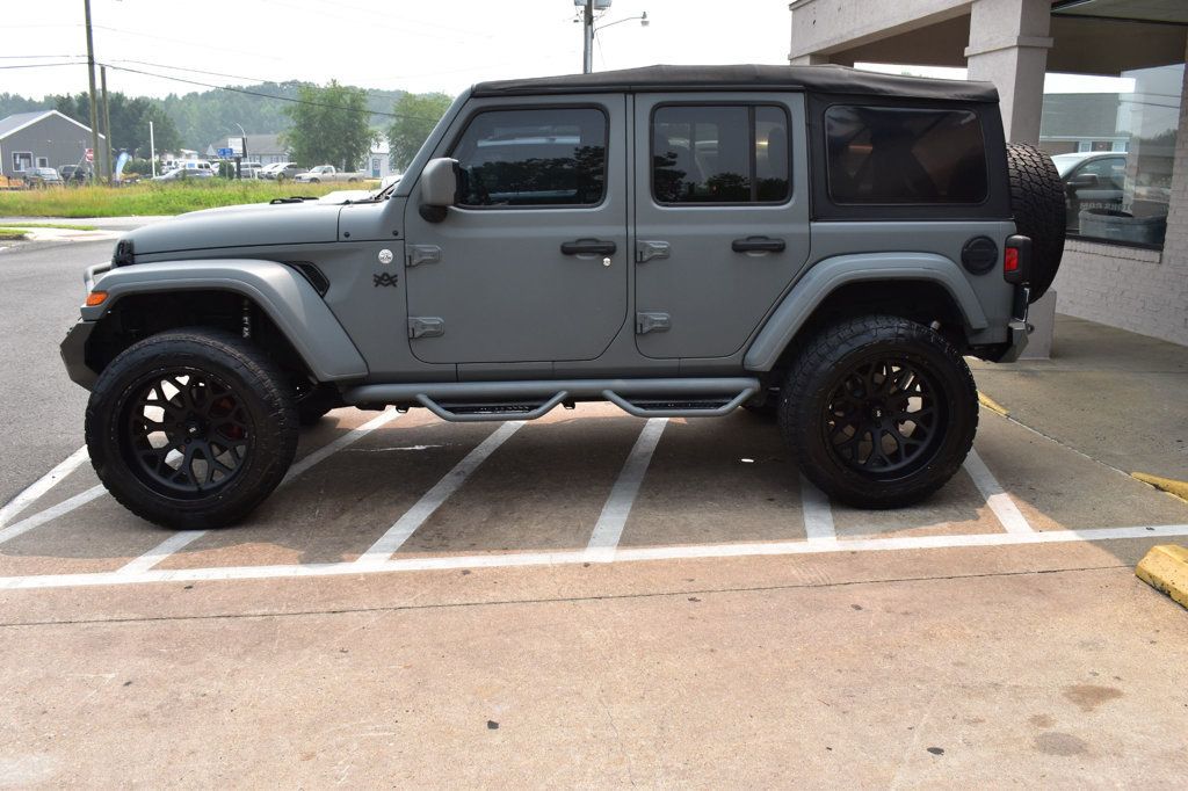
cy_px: 396
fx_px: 1039
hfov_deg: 59.5
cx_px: 594
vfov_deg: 41.7
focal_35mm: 32
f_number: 11
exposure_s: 1/400
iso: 400
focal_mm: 21
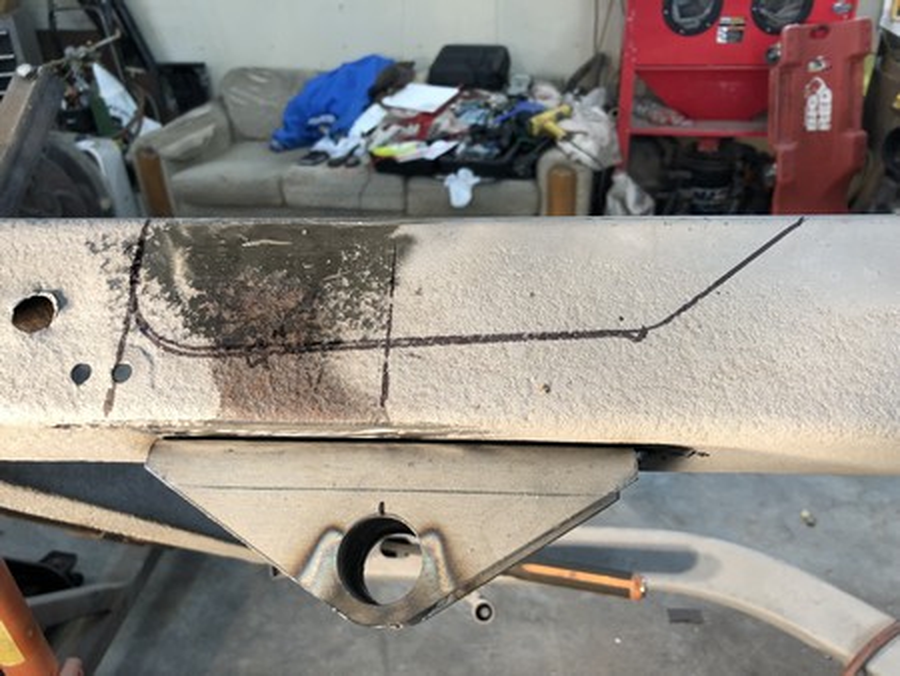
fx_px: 728
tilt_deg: -31.6
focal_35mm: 28
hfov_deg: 63.4
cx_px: 450
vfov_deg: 49.8
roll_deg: +3.1
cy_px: 338
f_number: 1.8
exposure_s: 1/24
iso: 40
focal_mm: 4
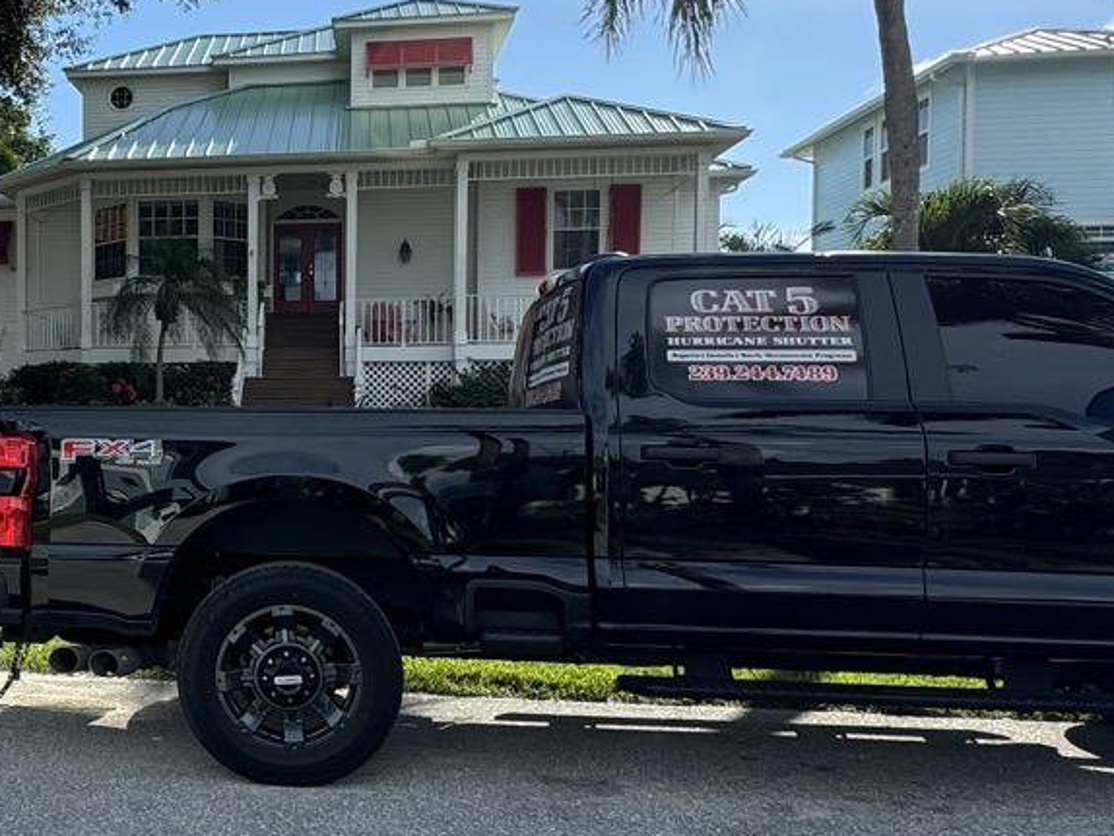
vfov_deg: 36.8
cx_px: 113
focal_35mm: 39
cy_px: 454
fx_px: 1256
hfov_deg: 43.7
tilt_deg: -2.1
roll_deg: +0.4
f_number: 2.2
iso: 50
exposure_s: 1/932
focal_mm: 2.22
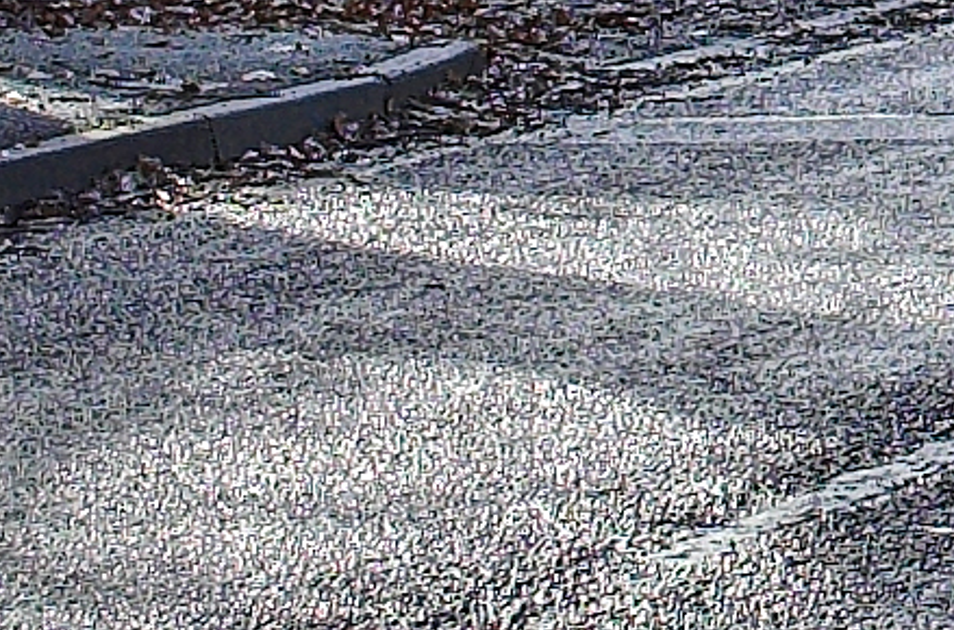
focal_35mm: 270
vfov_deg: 4.9
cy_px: -1023
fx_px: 7134
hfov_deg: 7.0
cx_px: 2671
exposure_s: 1/100
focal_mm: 26
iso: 200
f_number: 9
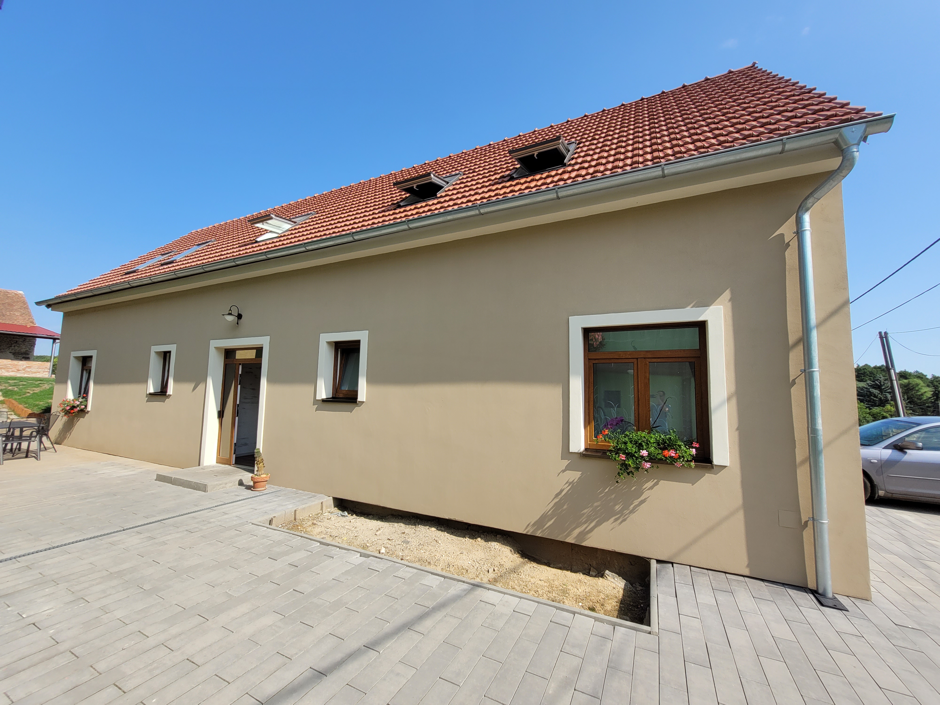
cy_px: 352
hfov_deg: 106.2
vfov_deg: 89.9
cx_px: 470
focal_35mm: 13
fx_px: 353
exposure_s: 1/1163
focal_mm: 1.74
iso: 40
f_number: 2.2
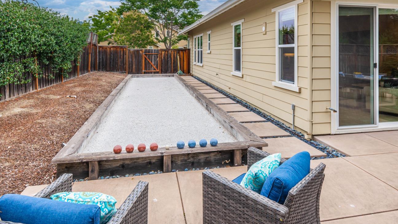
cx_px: 201
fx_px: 249
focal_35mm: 24
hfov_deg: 77.2
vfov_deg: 47.9
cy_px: 82
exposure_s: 1/400
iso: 100
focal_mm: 13
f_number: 6.3
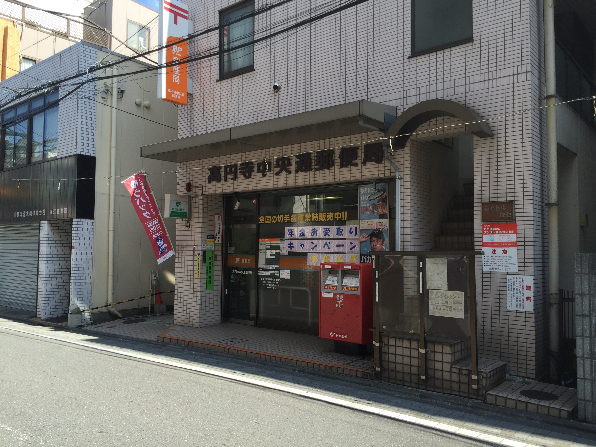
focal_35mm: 29
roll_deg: -0.1
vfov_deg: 48.2
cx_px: 298
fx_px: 499
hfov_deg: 61.7
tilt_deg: +2.4
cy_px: 224
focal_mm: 4.15
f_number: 2.2
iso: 32
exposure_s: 1/549
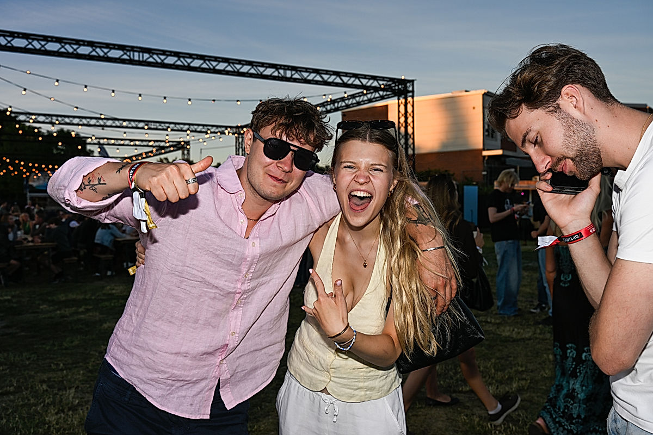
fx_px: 599
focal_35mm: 33
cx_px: 326
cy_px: 218
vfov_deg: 40.0
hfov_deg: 57.2
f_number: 5.6
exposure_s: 1/160
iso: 100
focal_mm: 33
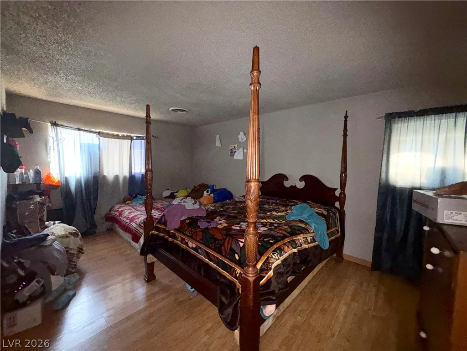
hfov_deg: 102.1
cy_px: 176
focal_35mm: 14
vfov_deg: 85.7
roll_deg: -1.1
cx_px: 234
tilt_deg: -3.3
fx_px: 189
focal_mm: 2.22
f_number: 2.2
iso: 320
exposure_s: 1/26
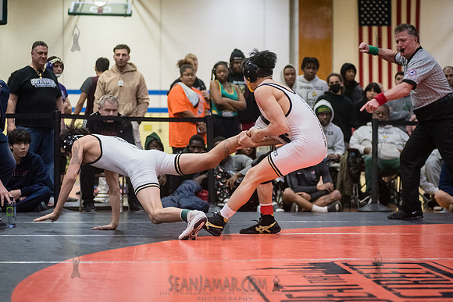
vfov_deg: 16.2
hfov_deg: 24.1
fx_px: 1061
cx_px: 233
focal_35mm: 84
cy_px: 151
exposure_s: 1/500
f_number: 3.2
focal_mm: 80
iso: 8000
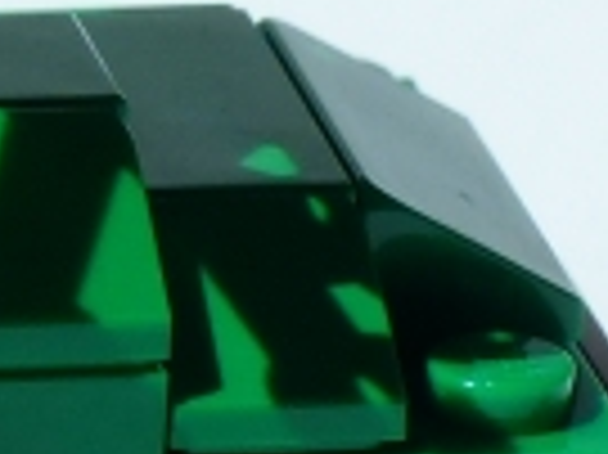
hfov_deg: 2.9
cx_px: -626
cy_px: 557
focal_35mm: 674
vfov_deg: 2.2
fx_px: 11828
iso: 100
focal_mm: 15
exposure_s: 1/2000
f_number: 2.8
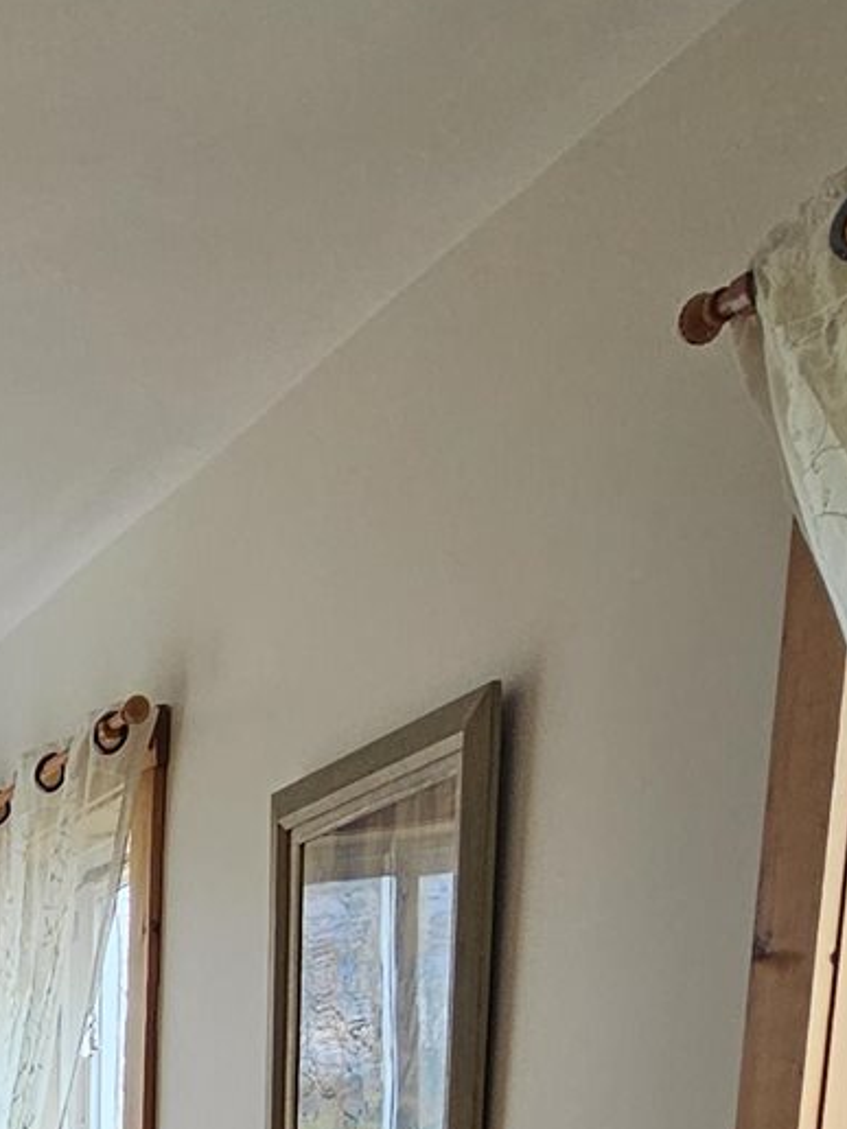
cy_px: 1757
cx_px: -608
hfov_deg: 19.7
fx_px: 1892
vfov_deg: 24.5
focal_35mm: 58
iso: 80
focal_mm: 2.2
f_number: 2.2
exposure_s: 1/120
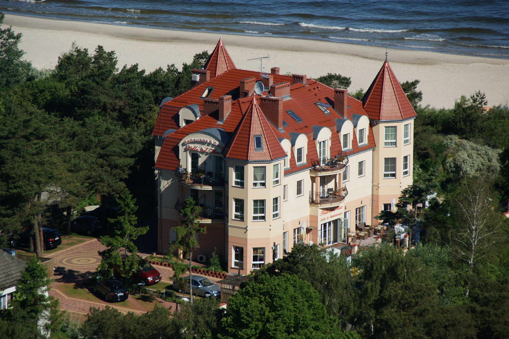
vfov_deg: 5.1
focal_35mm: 270
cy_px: 170
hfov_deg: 7.6
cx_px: 254
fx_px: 3814
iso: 200
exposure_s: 1/400
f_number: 6.3
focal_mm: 180
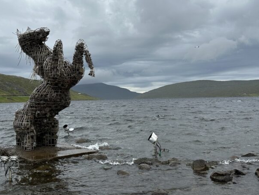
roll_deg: +1.6
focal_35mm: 41
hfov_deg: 45.6
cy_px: 73
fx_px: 307
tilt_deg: +4.7
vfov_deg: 35.0
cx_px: 109
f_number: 1.78
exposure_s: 1/3717
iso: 80
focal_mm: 6.86
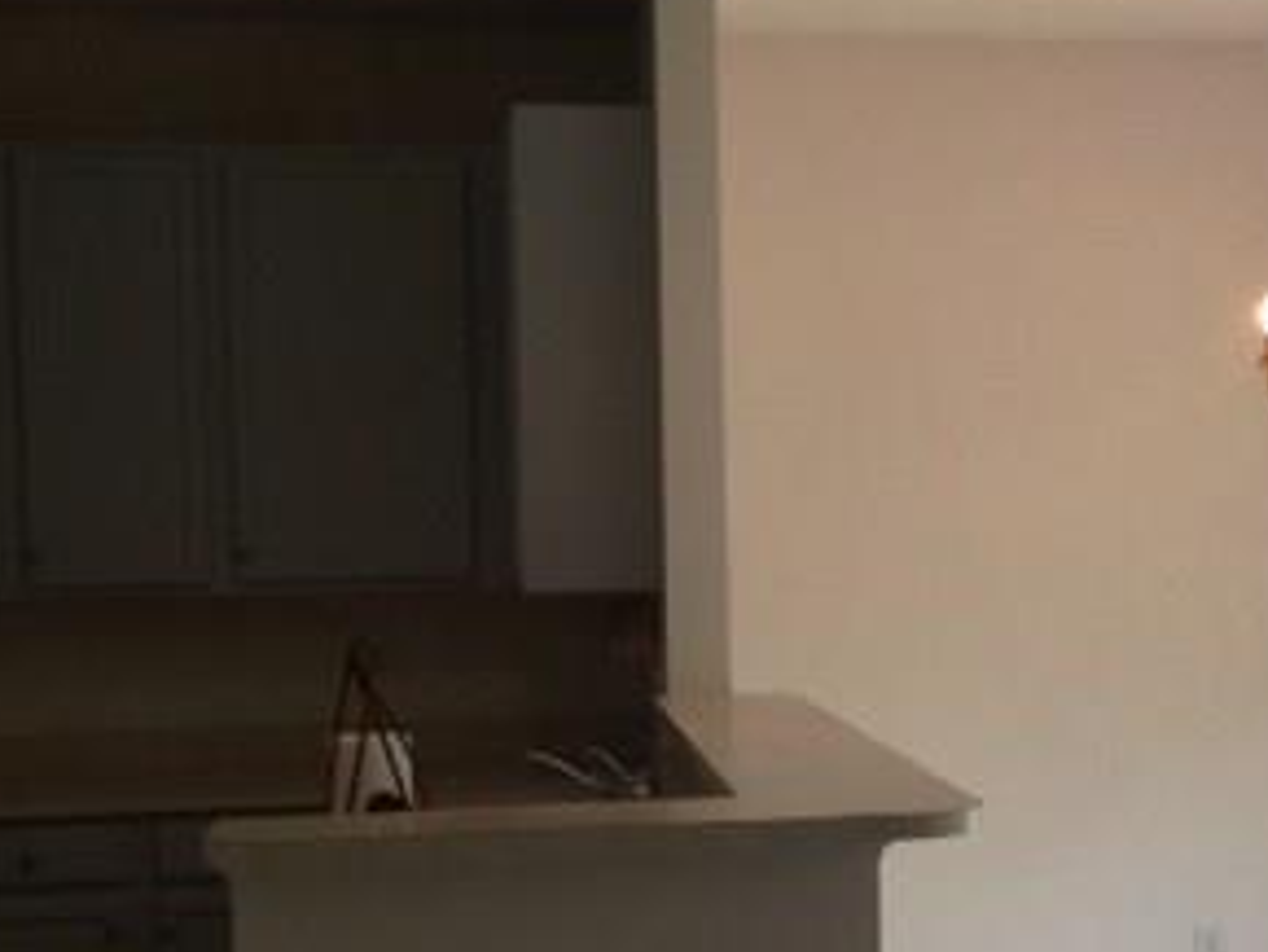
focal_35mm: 73
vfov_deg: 20.2
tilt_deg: -0.9
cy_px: 566
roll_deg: +2.4
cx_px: 983
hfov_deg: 26.3
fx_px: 2675
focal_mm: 4.12
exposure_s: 1/120
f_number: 2.4
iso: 50
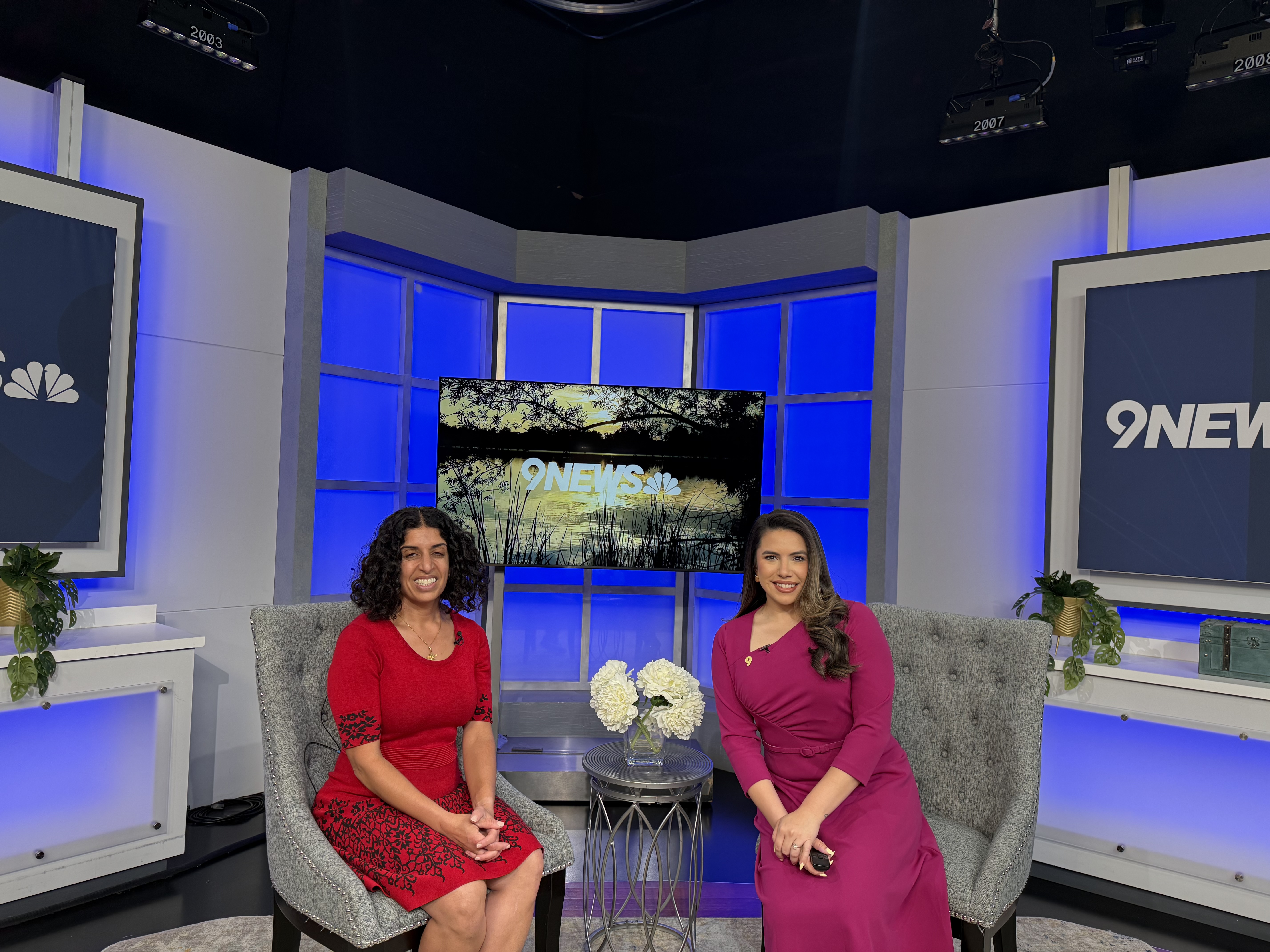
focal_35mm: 24
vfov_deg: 56.8
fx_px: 881
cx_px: 635
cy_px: 476
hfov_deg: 71.6
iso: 160
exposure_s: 1/120
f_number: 1.78
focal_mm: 6.76
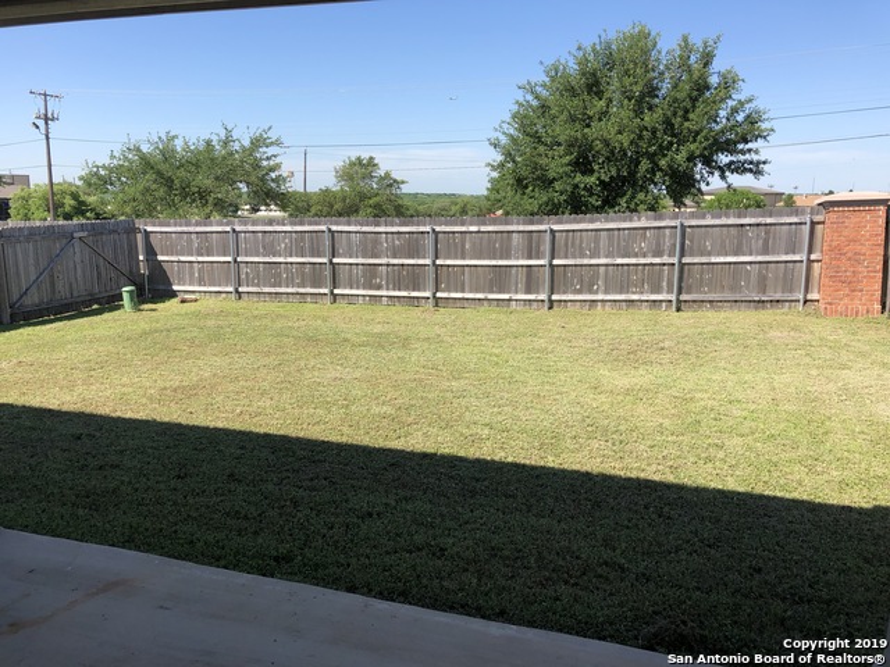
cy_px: 334
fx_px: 720
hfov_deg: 63.4
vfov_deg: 49.7
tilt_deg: -9.3
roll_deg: -0.6
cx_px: 445
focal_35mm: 28
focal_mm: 4
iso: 20
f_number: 1.8
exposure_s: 1/1429
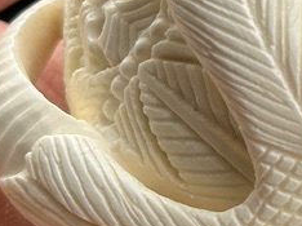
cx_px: 666
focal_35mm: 263
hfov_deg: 7.2
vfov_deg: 5.6
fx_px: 2292
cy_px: -14
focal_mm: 6.86
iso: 64
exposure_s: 1/887
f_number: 1.78
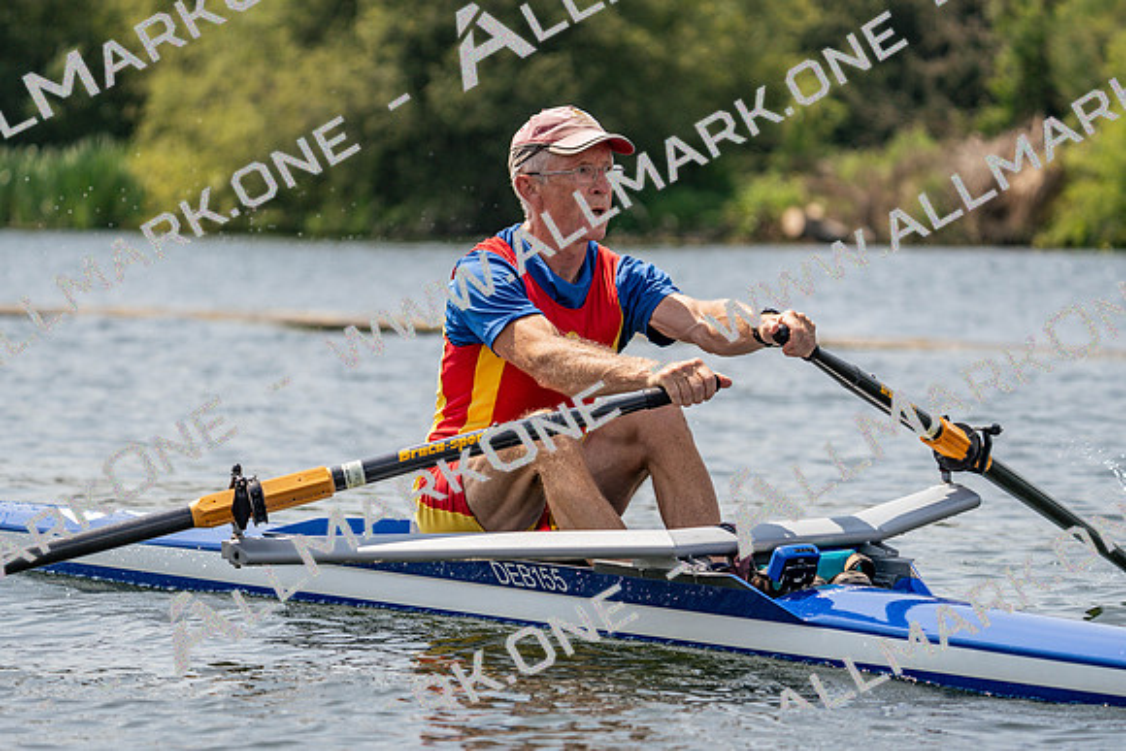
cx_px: 563
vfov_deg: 6.9
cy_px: 376
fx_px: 6257
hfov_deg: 10.3
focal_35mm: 200
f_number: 5.6
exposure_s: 1/1600
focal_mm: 200
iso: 200
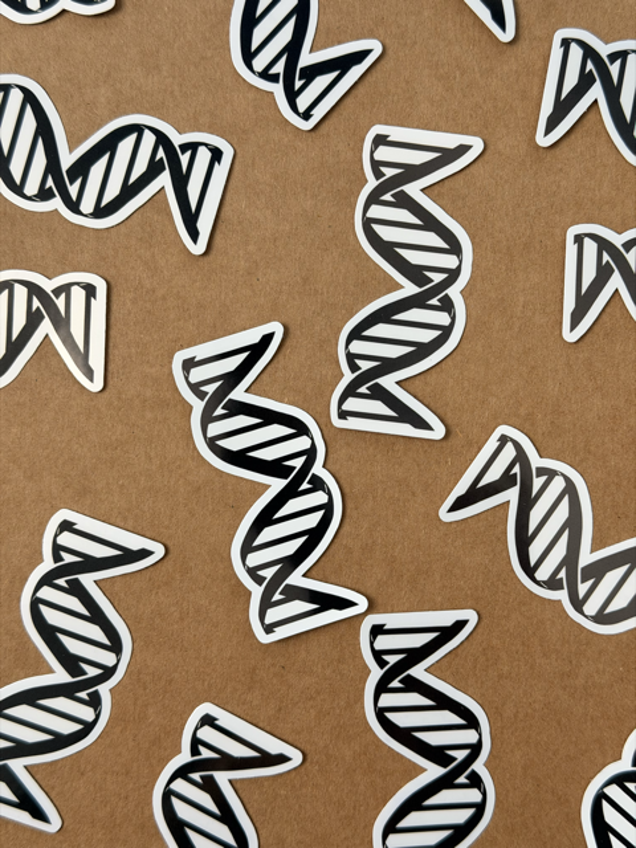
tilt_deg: -89.8
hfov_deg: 30.3
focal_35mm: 48
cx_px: 318
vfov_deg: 39.7
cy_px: 424
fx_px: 1176
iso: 64
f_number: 1.78
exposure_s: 1/466
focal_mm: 6.76
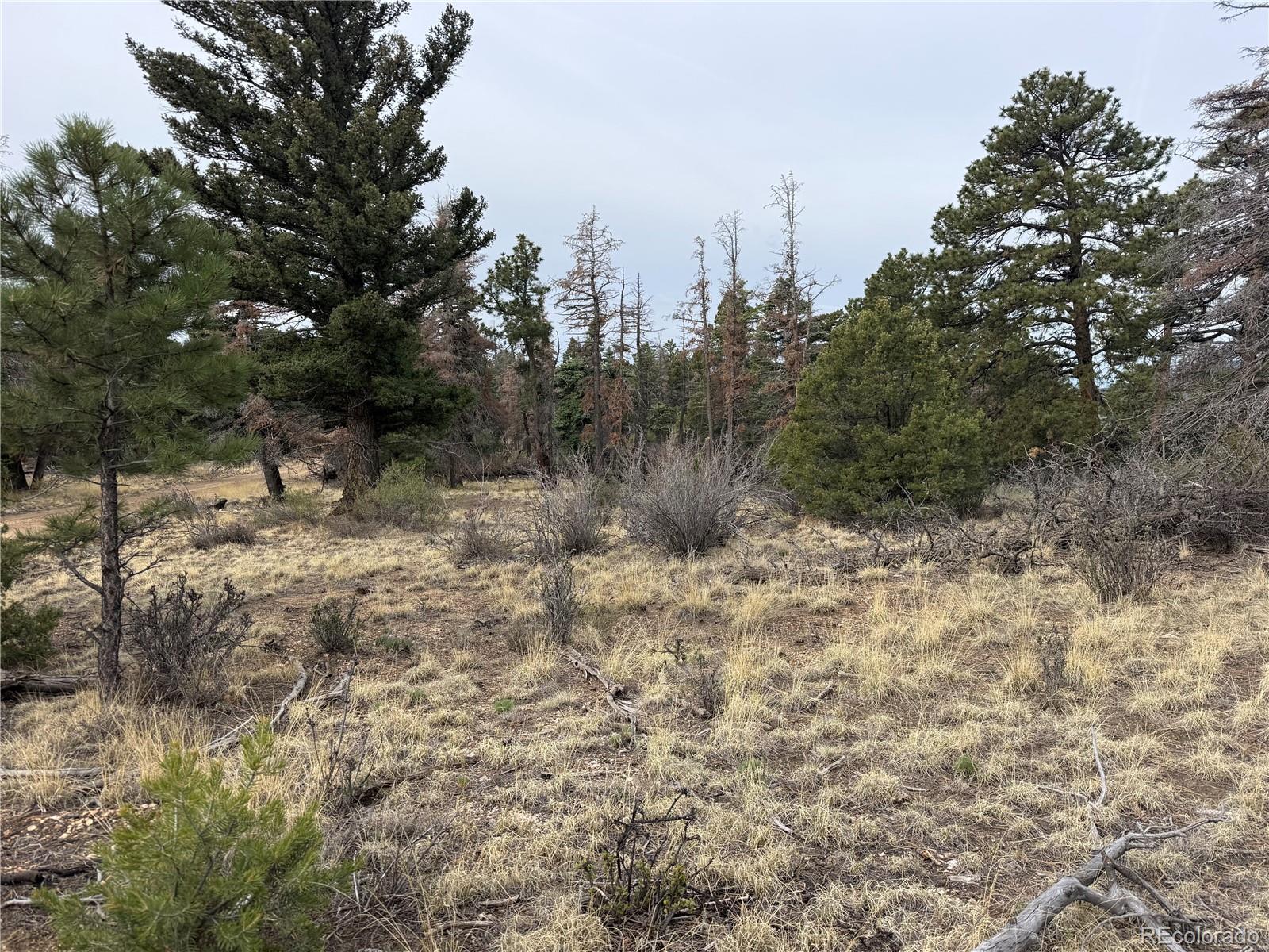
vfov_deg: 56.8
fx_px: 880
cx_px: 634
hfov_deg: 71.6
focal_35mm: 24
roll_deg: -0.6
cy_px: 476
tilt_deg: -6.9
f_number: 1.78
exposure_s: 1/1689
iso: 80
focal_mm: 6.76
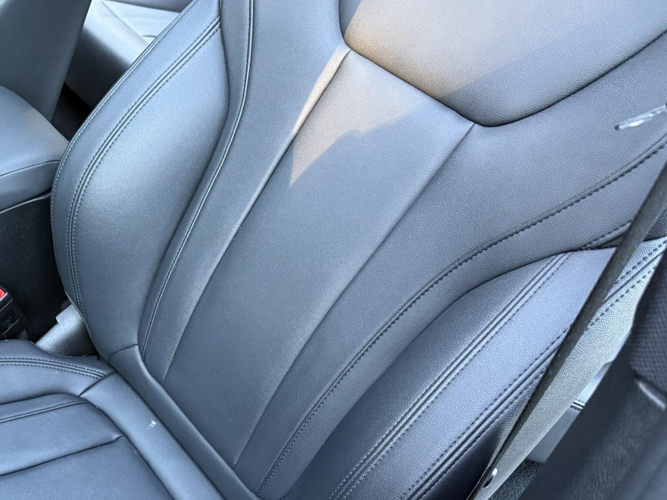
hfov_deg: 44.7
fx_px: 771
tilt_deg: -44.4
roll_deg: -5.9
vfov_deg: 35.8
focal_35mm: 40
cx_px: 143
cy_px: 311
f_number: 1.78
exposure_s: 1/49
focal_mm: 6.76
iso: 500
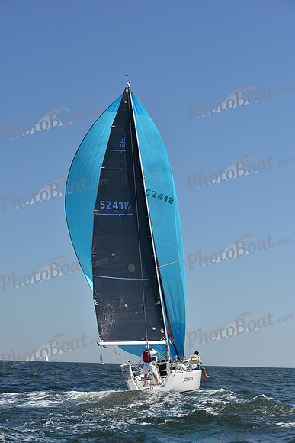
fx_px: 860
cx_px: 148
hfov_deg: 19.5
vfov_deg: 28.8
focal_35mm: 70
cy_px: 222
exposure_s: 1/1250
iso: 250
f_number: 9
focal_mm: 70
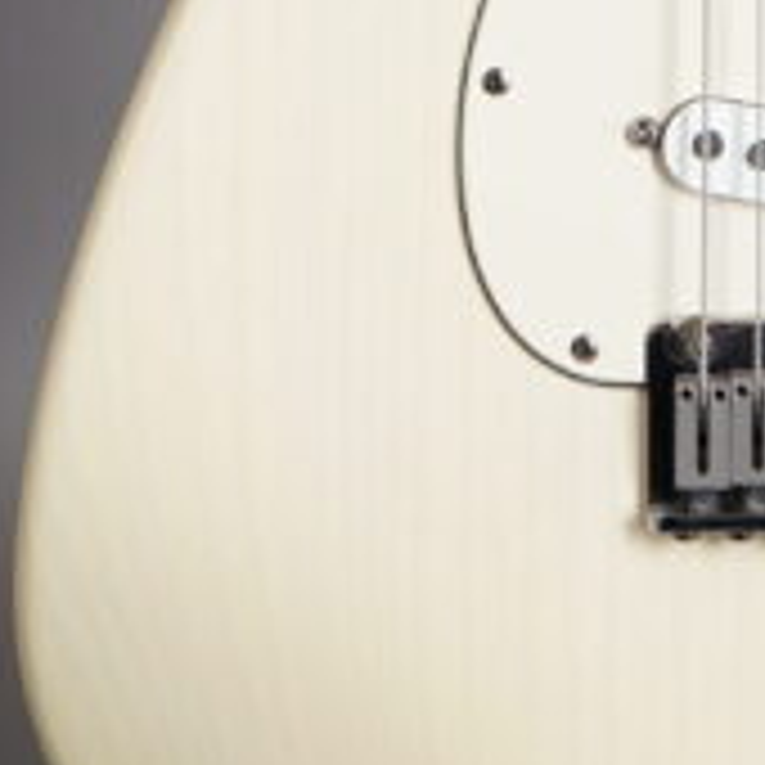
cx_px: 812
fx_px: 5026
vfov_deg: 8.6
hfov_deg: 8.6
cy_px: -112
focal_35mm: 201
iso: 160
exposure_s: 1/160
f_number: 8
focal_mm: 70
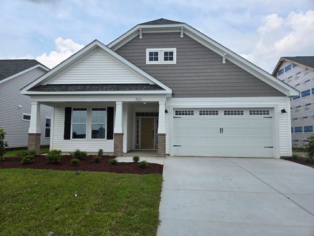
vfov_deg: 58.9
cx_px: 157
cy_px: 118
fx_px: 209
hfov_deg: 73.9
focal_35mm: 23
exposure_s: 1/1874
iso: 25
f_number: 1.8
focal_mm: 5.4
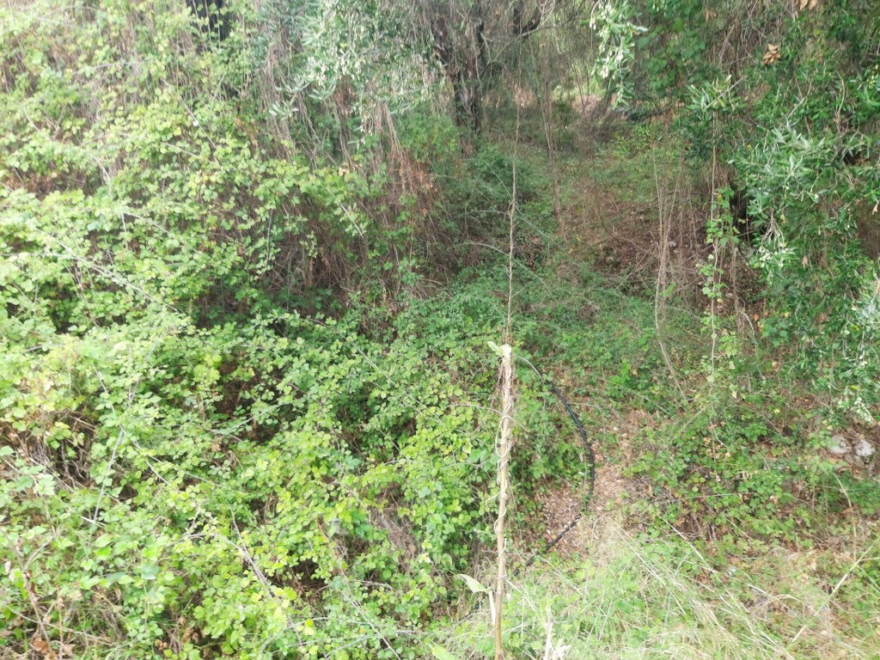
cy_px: 330
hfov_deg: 67.3
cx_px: 440
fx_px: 661
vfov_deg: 53.1
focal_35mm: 26
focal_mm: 3.92
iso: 100
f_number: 1.7
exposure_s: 1/50
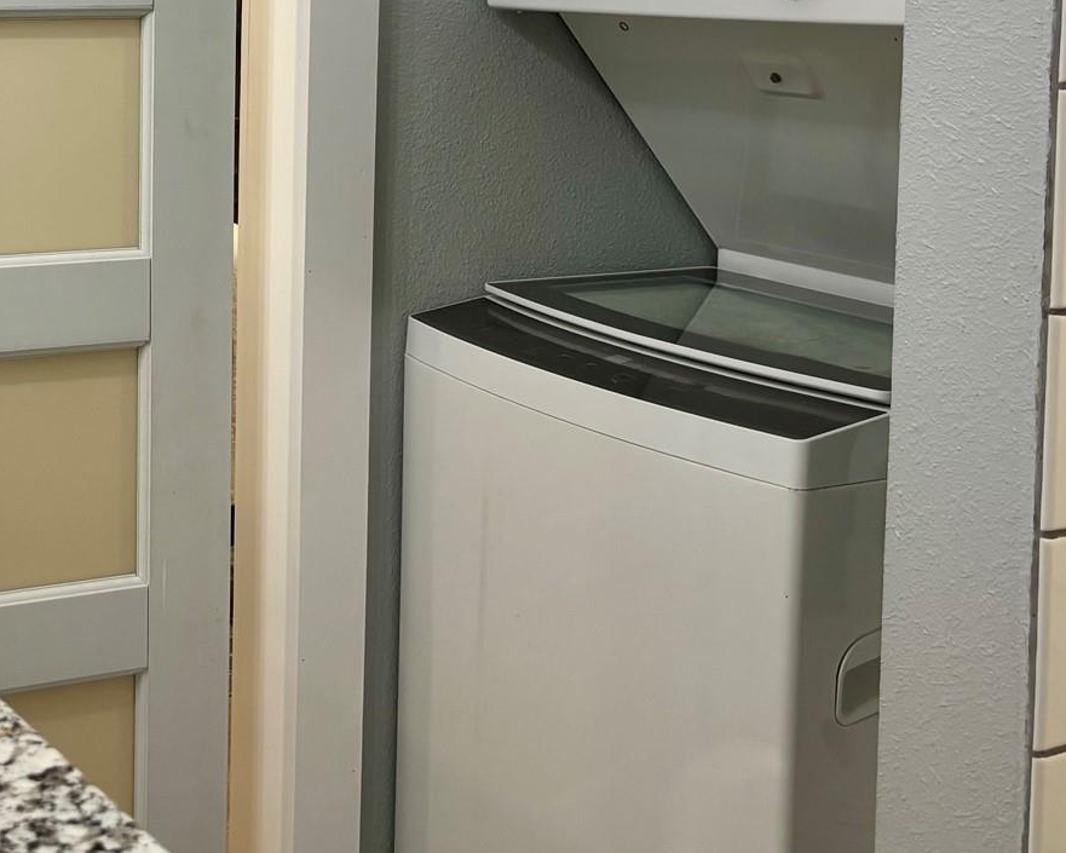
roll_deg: -0.6
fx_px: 1862
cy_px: 85
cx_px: 34
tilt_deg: -3.5
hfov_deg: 30.0
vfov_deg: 25.0
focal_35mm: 59
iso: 100
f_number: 1.6
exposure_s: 1/60
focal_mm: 5.96
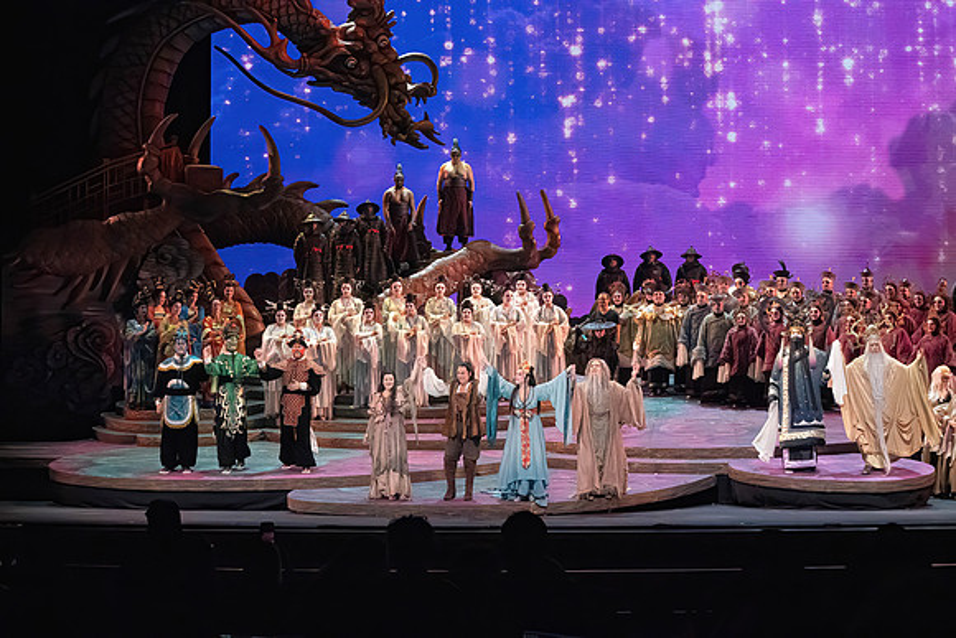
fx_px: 1859
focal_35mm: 70
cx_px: 478
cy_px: 319
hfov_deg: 28.8
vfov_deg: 19.5
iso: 20000
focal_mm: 70
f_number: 10
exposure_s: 1/1000
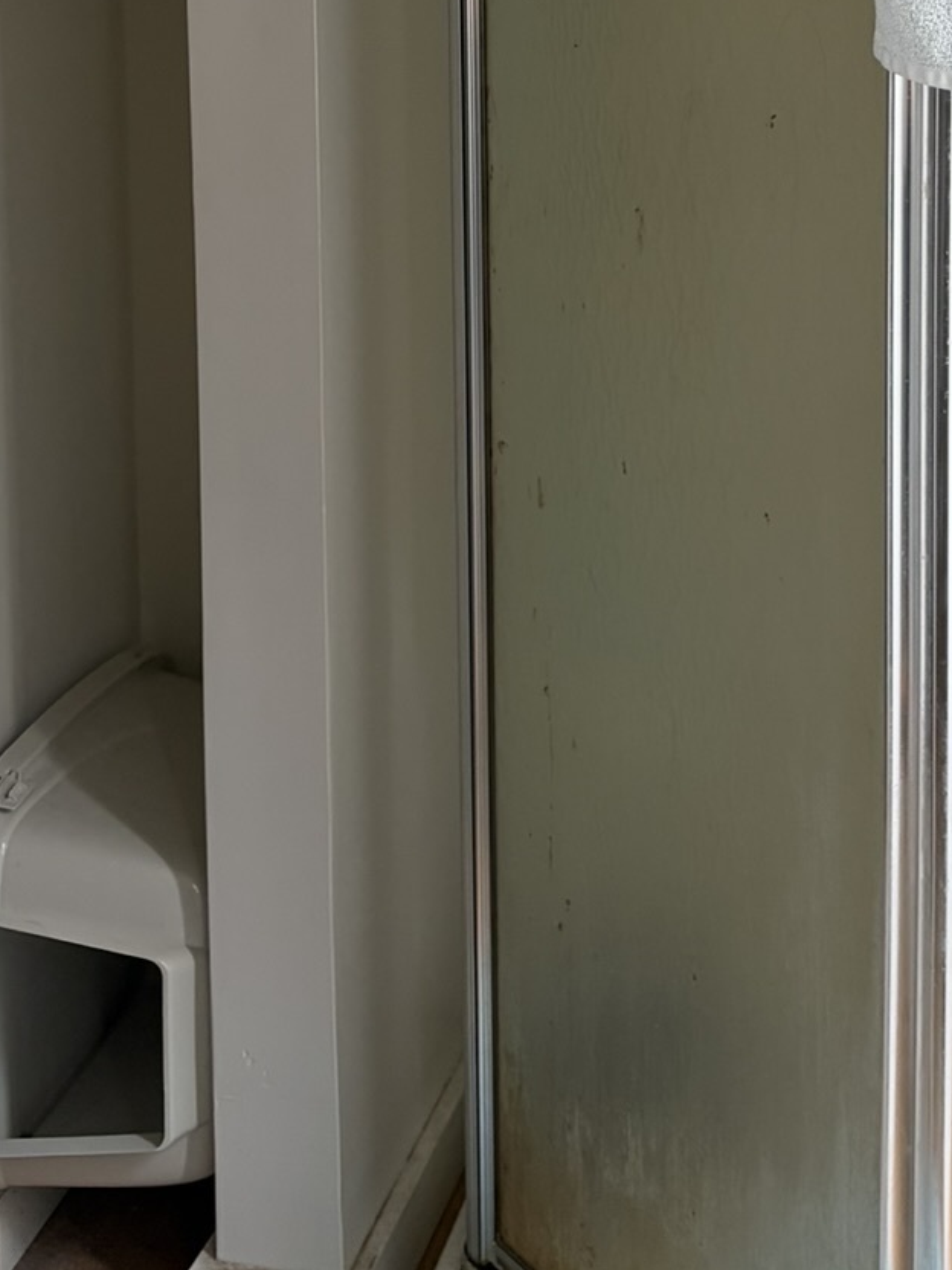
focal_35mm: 64
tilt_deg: -6.6
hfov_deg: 22.9
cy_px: 150
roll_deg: +0.9
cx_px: 485
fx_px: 2347
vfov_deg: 29.2
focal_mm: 5.96
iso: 160
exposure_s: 1/60
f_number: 1.6
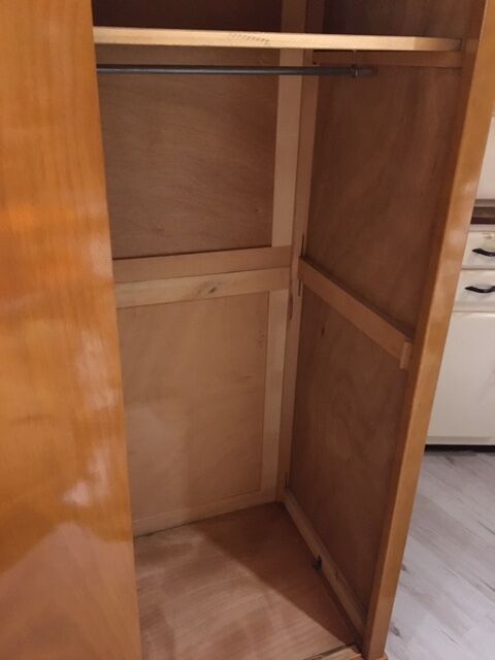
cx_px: 248
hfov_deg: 48.2
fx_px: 553
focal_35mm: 29
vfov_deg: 61.7
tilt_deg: -25.9
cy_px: 330
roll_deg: -0.9
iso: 640
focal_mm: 4.15
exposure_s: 1/17
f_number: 2.2
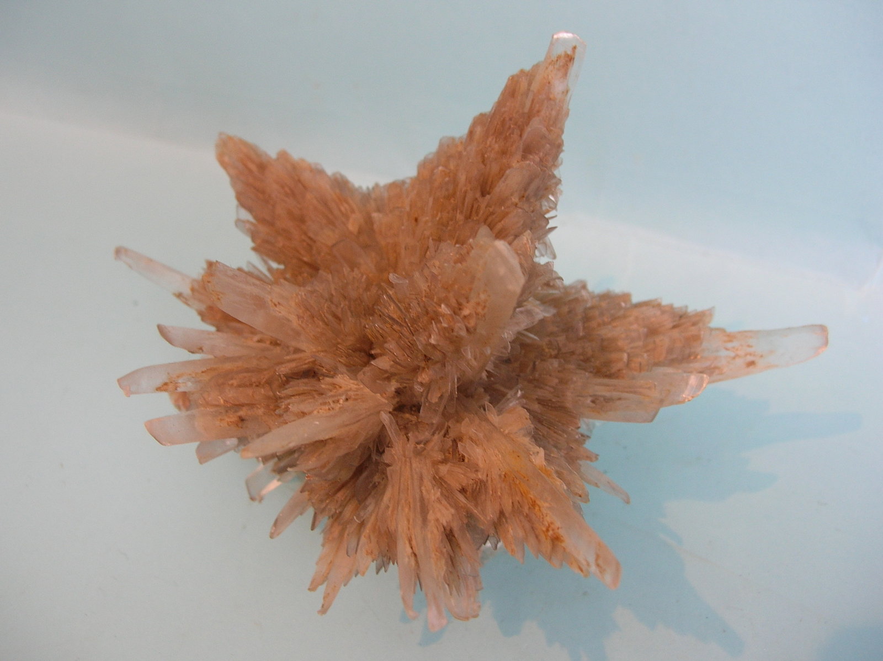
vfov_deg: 39.6
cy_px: 330
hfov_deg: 51.4
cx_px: 442
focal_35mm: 36
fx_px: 917
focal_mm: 6
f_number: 2.7
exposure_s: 1/8.4
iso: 50
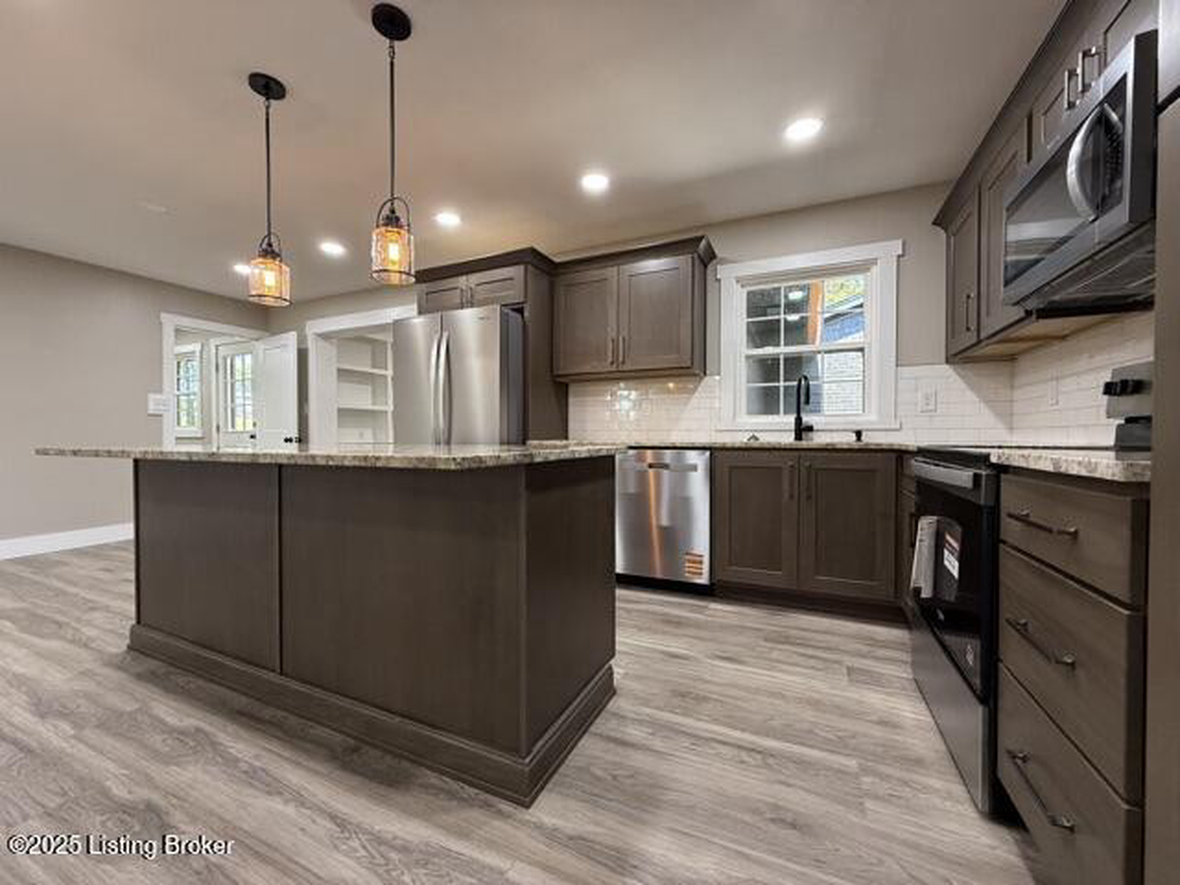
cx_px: 590
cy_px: 442
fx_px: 477
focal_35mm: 14
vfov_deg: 85.7
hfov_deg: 102.1
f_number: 2.2
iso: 400
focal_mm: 2.22
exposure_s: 1/120
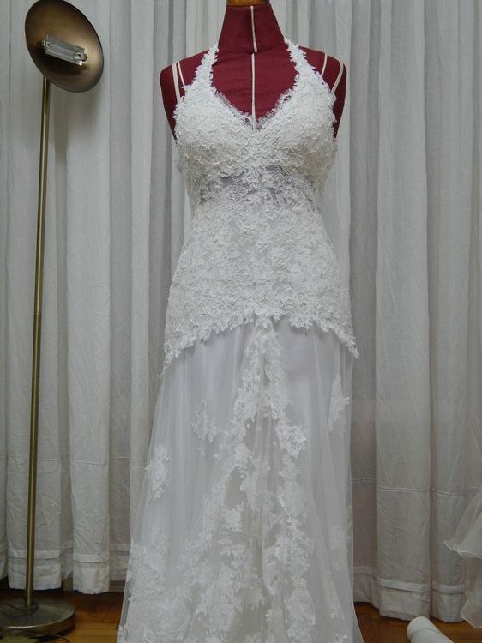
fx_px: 910
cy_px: 322
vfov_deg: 38.9
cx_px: 241
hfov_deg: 29.7
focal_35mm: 49
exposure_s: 1/30
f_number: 3.7
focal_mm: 8.6
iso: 280
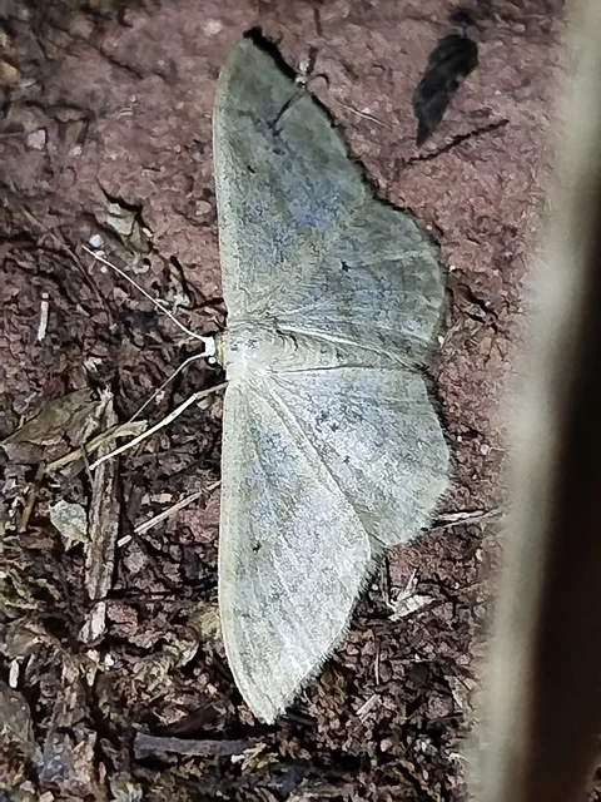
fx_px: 2593
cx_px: 300
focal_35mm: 112
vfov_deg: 17.6
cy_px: 401
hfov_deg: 13.2
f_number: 1.7
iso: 160
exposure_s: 1/50
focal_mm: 5.31
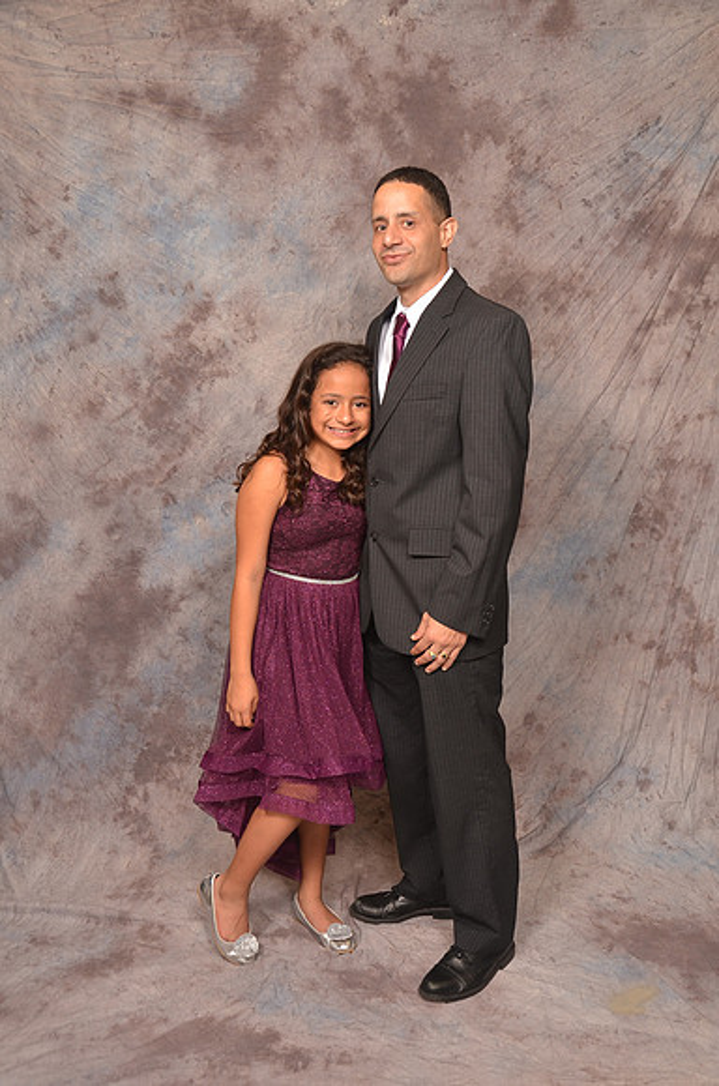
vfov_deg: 53.2
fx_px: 1084
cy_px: 543
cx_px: 360
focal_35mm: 36
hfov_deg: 36.7
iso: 200
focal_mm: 24
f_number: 5.6
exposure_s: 1/60
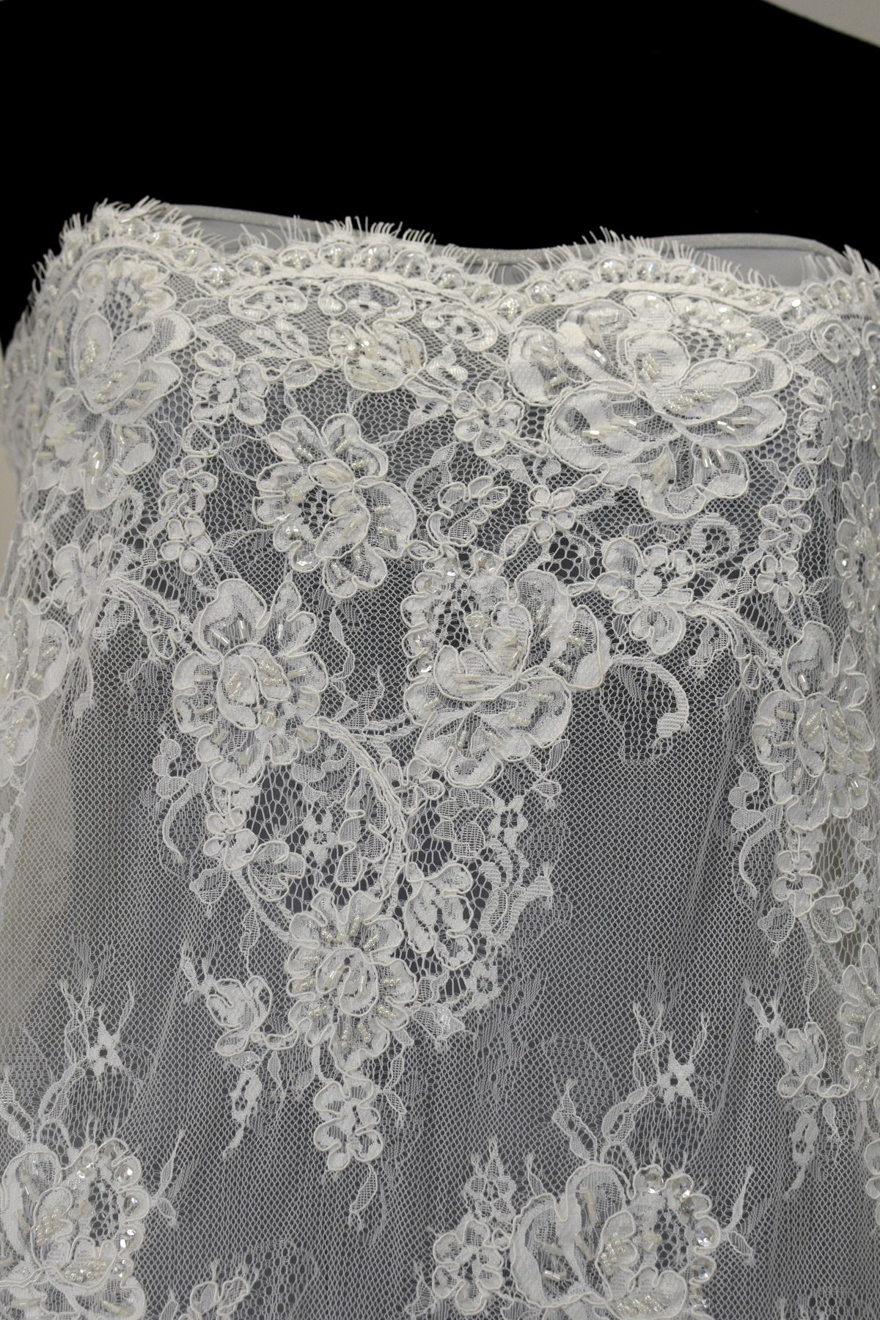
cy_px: 660
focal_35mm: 52
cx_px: 440
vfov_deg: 37.9
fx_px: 1925
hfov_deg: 25.8
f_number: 5.6
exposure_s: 1/125
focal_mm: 35
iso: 400
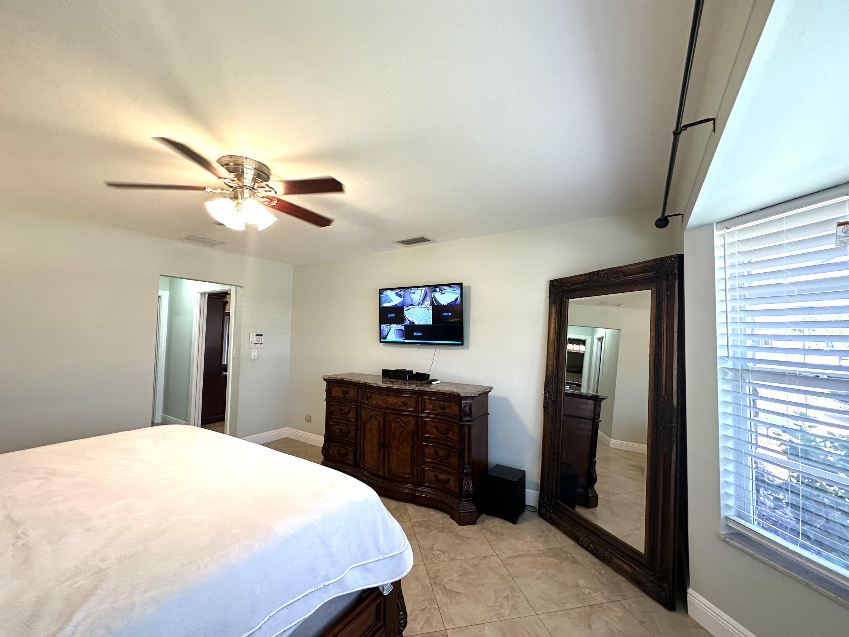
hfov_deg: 102.1
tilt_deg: +6.1
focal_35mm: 14
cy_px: 318
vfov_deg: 85.7
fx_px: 343
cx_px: 424
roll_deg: -2.5
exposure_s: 1/120
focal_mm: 2.22
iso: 250
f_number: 2.2
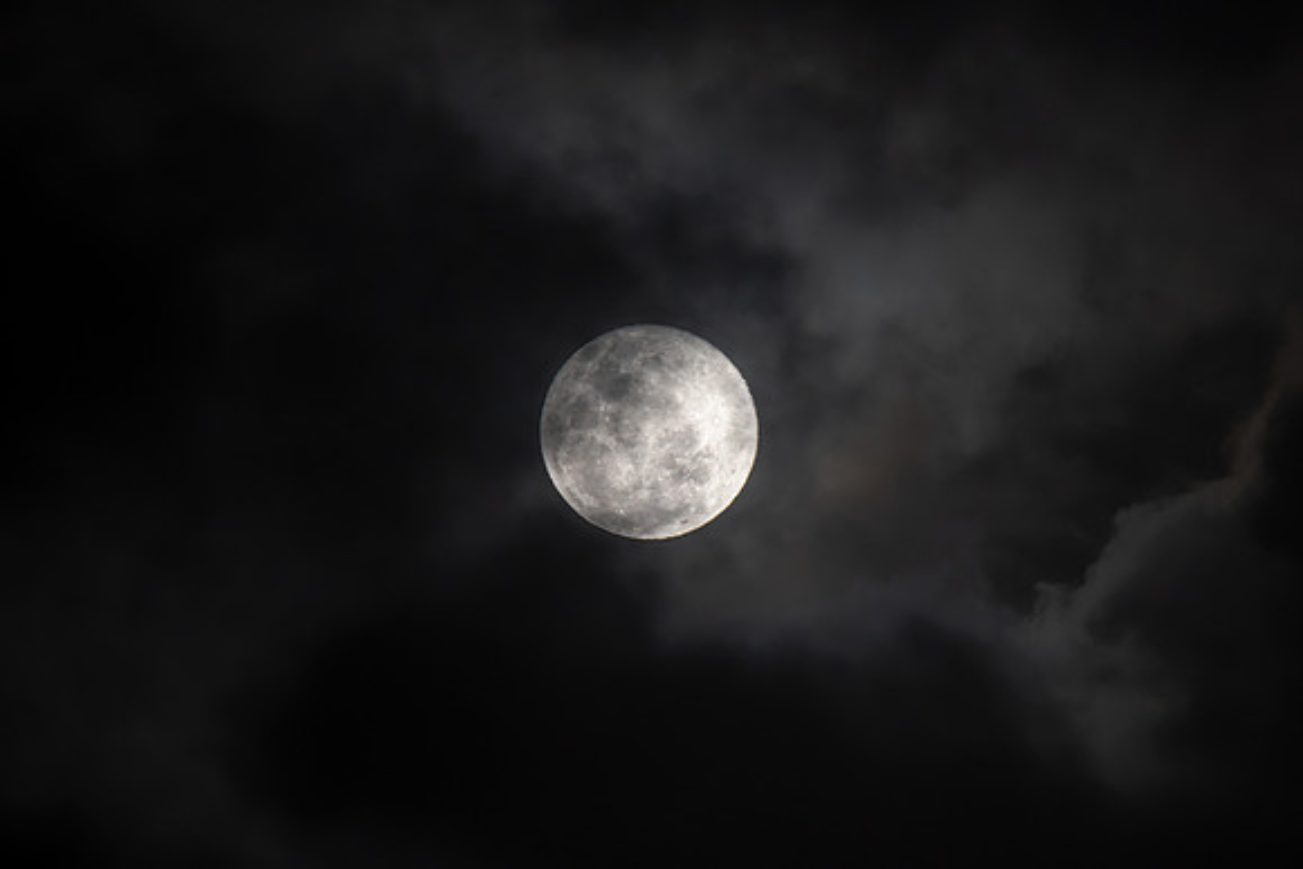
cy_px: 434
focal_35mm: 661
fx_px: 23936
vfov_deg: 2.1
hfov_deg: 3.1
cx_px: 718
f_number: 6.3
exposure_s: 1/100
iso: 800
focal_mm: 600
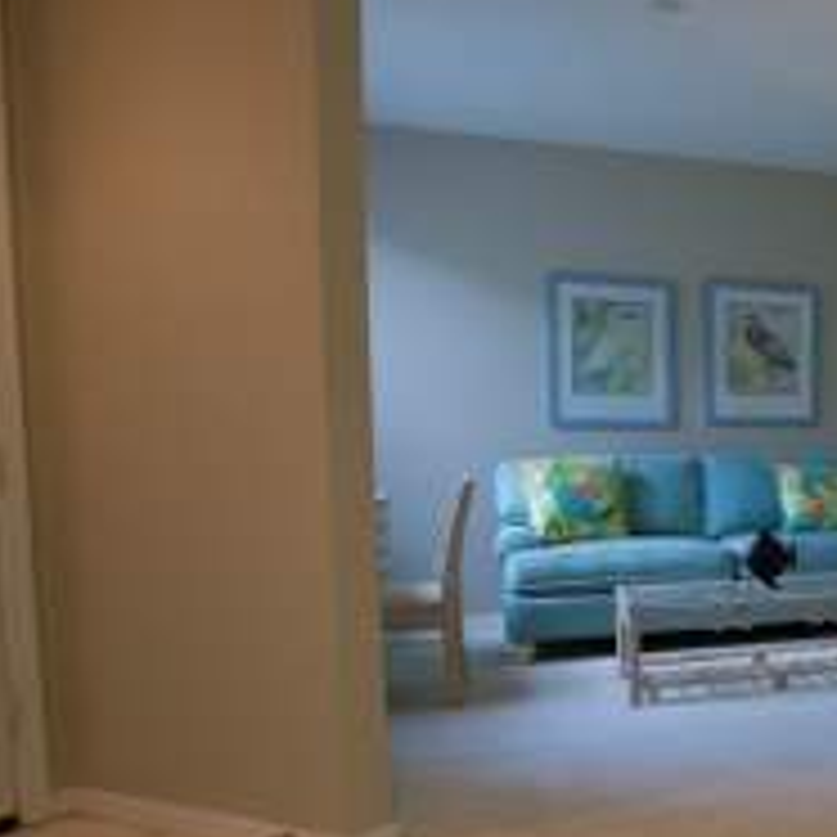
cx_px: 968
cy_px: 497
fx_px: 957
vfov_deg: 47.0
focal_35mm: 35
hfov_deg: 37.5
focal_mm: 16
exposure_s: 1/3
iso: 100
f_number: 8
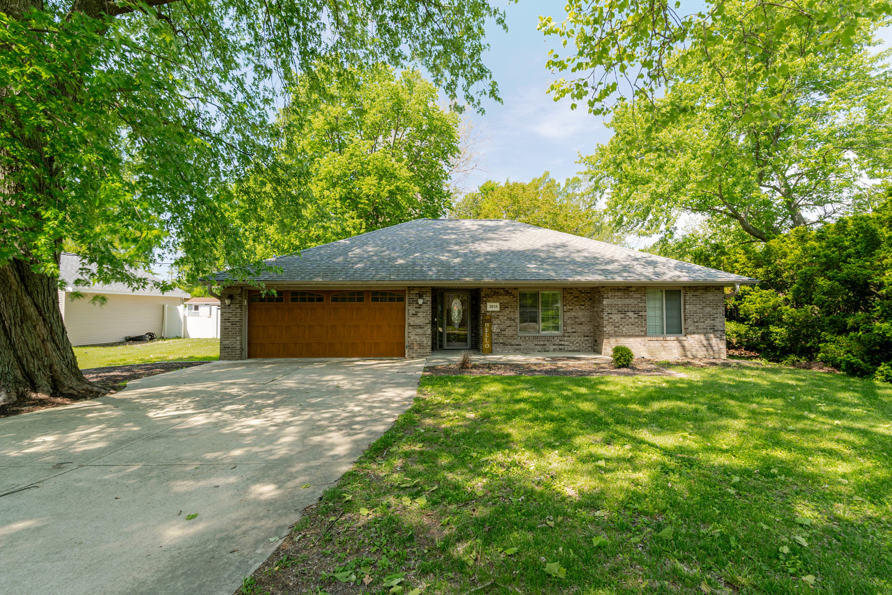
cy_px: 298
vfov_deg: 72.1
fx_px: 409
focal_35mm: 16
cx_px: 446
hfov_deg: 95.0
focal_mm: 11
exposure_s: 1/200
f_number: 8
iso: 200
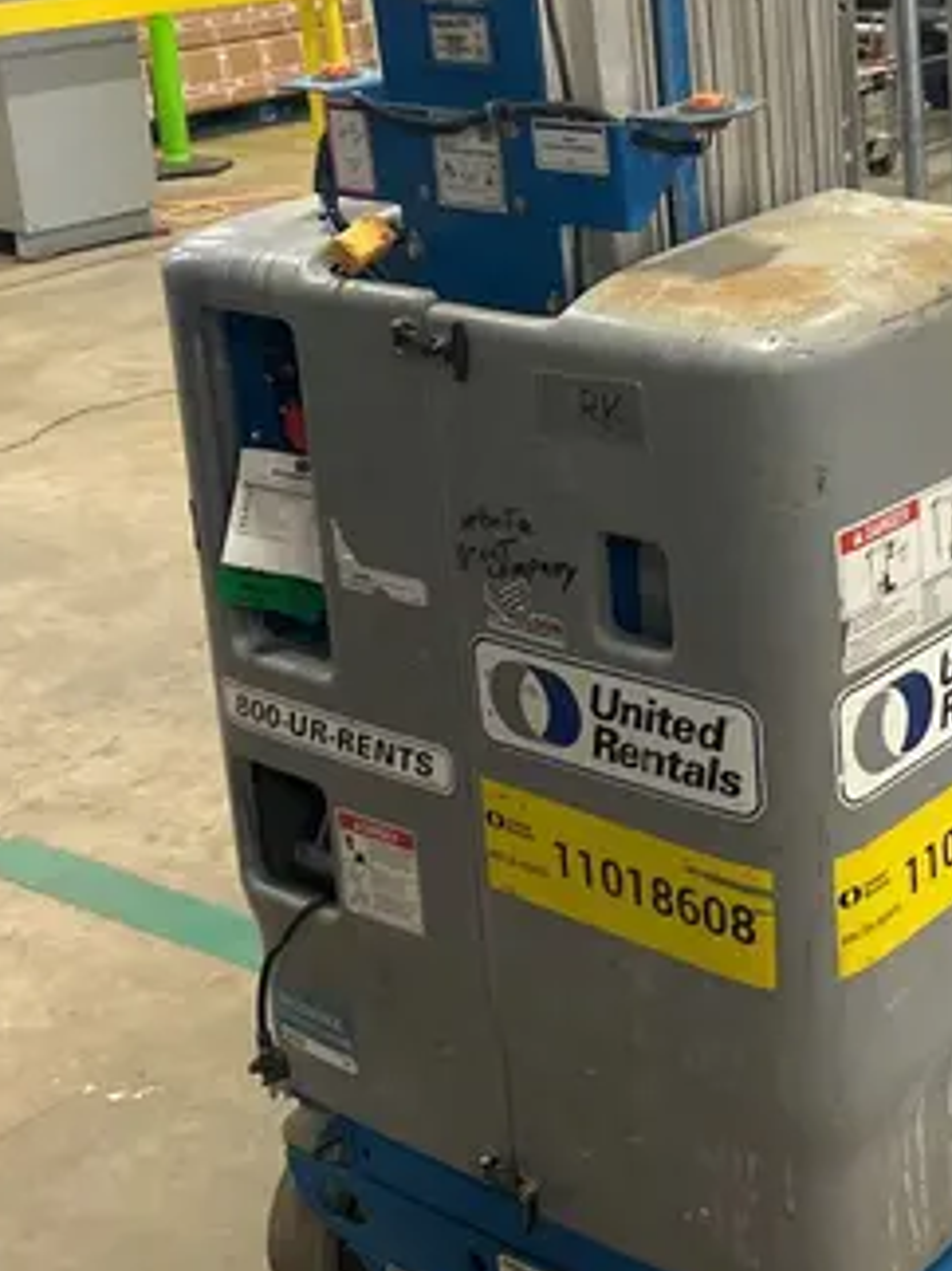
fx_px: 2165
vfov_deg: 32.5
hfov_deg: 24.1
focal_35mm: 59
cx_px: 858
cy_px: 447
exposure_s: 1/60
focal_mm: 5.7
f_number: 1.5
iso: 200
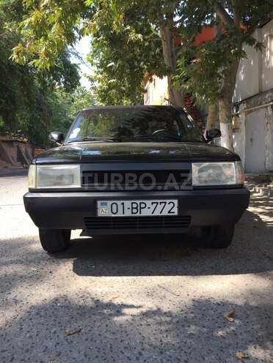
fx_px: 305
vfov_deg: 61.7
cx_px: 136
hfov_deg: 48.2
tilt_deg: -2.7
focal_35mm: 29
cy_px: 182
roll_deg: +1.3
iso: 32
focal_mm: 4.15
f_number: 2.2
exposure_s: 1/356
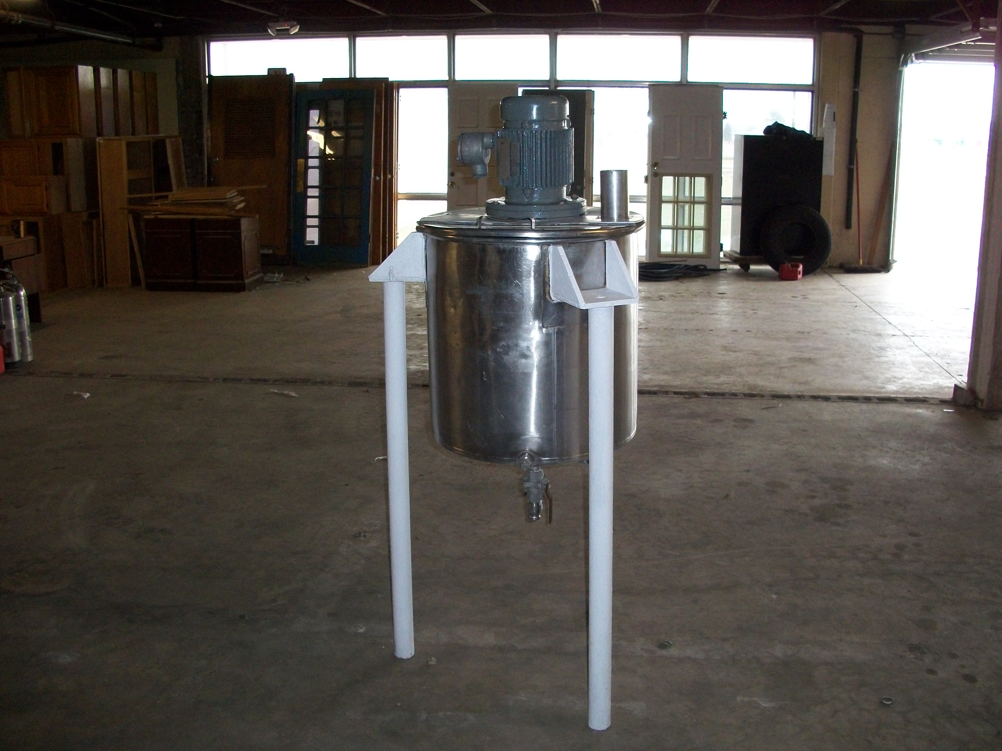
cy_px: 376
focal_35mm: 35
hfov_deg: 52.6
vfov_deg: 40.7
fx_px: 1013
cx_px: 501
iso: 320
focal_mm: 6.3
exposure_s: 1/60
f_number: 3.1
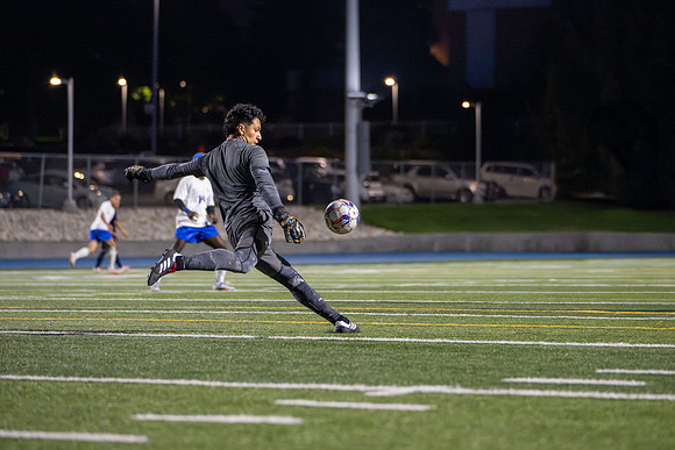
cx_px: 347
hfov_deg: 14.0
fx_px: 2757
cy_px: 174
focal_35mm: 147
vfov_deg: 9.3
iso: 8000
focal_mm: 120
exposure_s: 1/800
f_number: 2.8
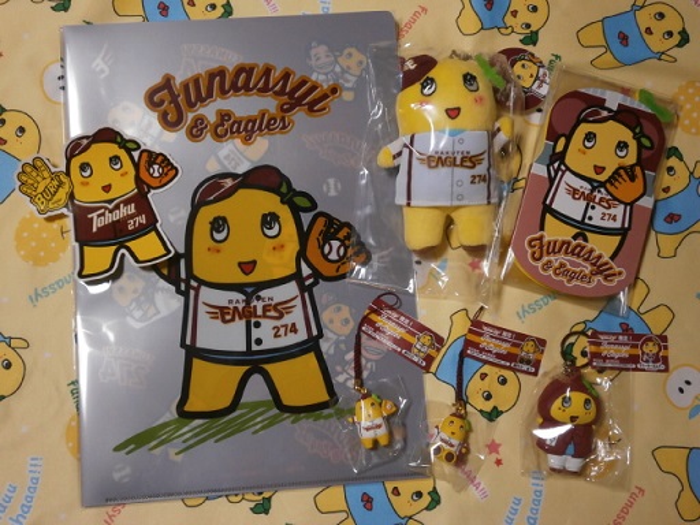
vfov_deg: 30.9
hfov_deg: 40.4
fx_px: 950
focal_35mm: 47
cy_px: 262
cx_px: 350
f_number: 3.4
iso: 200
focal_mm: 8.3
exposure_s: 1/15
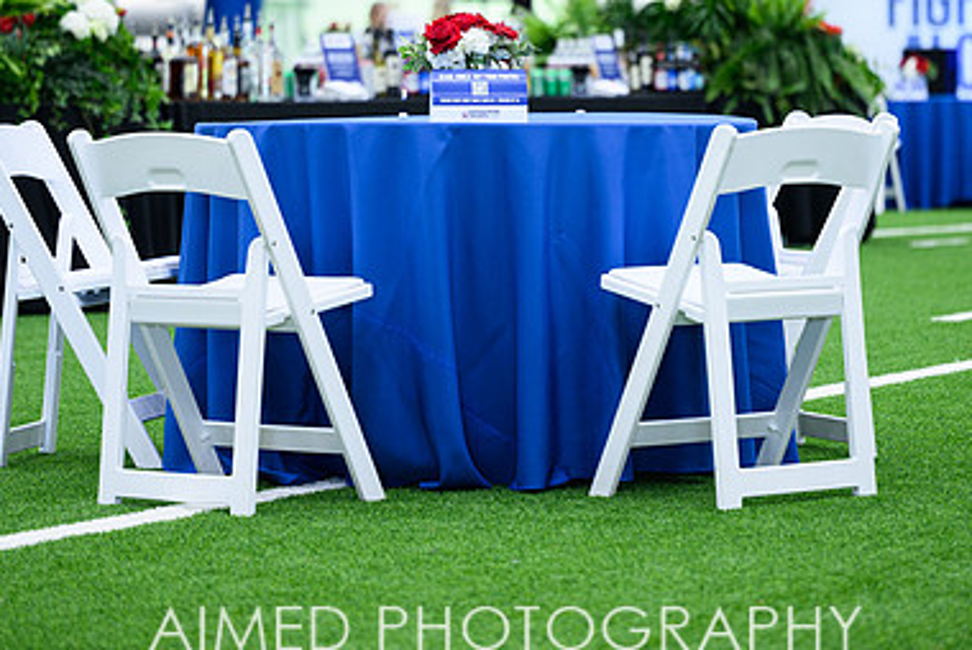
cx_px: 520
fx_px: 4404
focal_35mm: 163
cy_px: 188
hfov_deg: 12.6
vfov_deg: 8.4
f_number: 2.8
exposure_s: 1/200
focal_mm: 105
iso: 1000
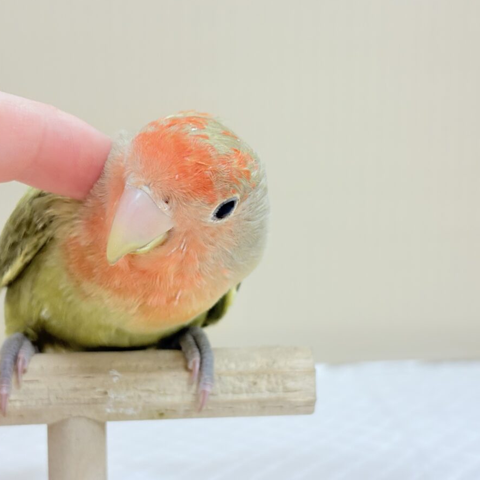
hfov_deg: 27.7
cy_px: 239
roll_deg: +2.0
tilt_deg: -9.0
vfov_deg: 27.7
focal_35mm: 62
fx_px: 973
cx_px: 212
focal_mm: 5.96
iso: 64
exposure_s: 1/117
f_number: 1.6
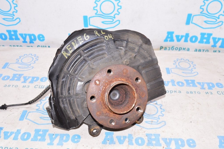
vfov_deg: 36.8
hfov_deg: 53.2
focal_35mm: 36
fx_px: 224
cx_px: 112
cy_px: 74
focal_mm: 24
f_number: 8
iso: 1600
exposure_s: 1/100
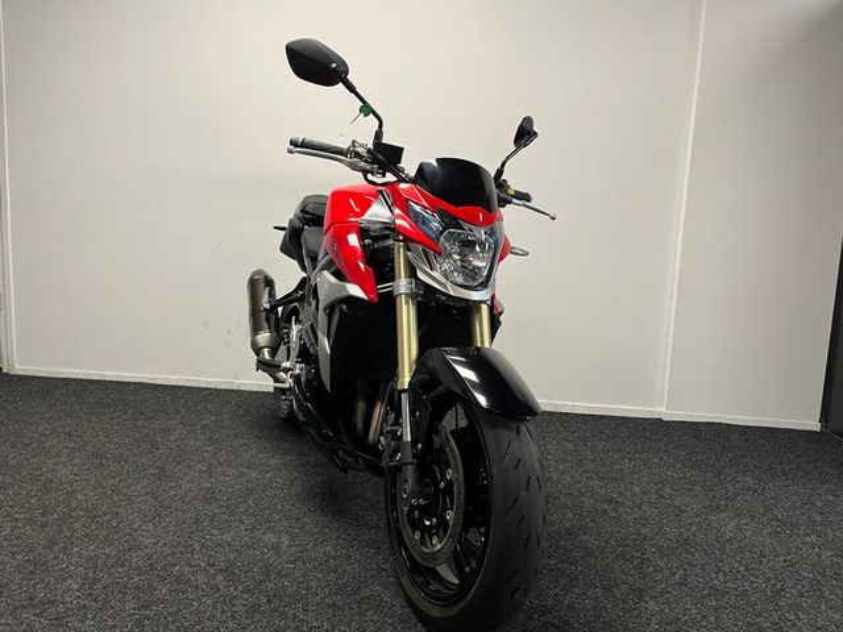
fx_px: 633
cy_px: 316
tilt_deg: -4.7
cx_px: 422
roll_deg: -2.0
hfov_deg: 67.3
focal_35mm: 26
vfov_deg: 53.1
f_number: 1.6
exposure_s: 1/50
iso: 80
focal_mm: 5.1
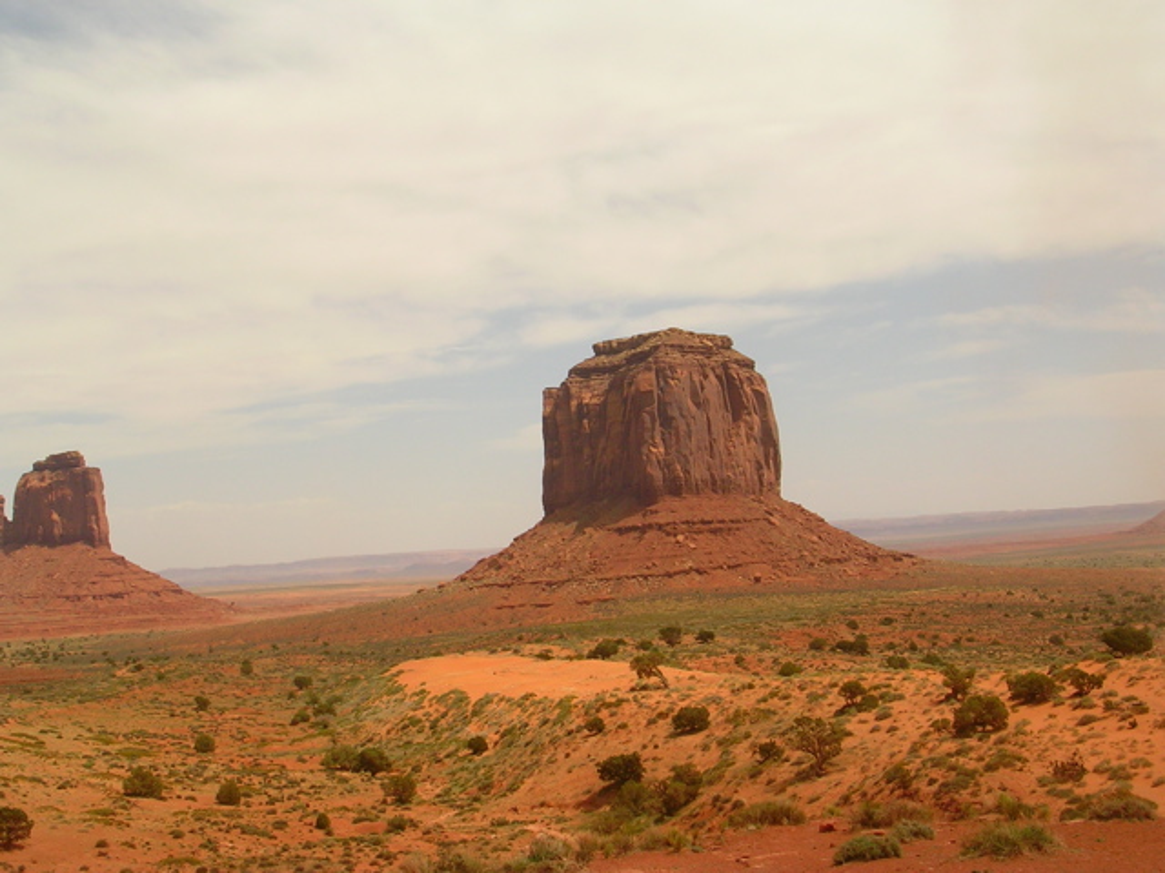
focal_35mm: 49
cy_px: 436
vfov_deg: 29.7
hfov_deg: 38.9
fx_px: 1649
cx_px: 582
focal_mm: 7.5
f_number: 6.2
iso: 50
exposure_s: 1/374
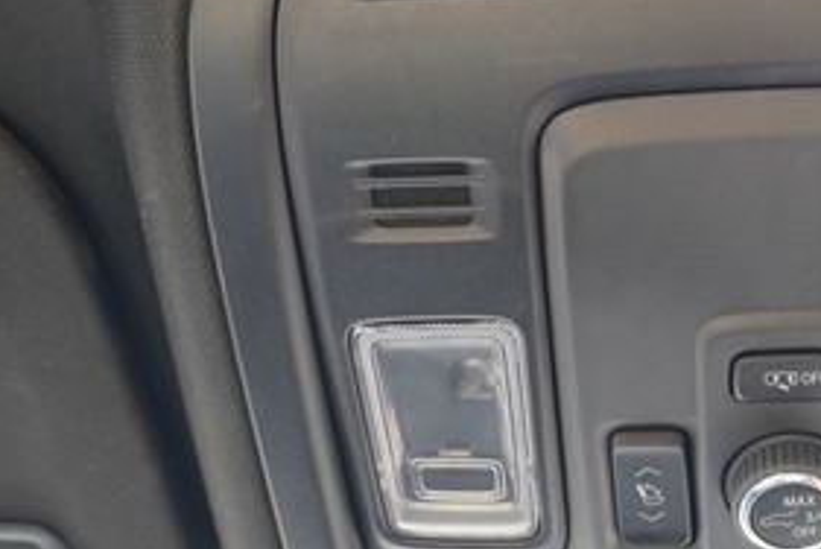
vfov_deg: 23.2
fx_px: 1327
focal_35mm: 58
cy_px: 403
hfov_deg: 32.1
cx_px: 789
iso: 800
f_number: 4
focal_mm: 17
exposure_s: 1/60
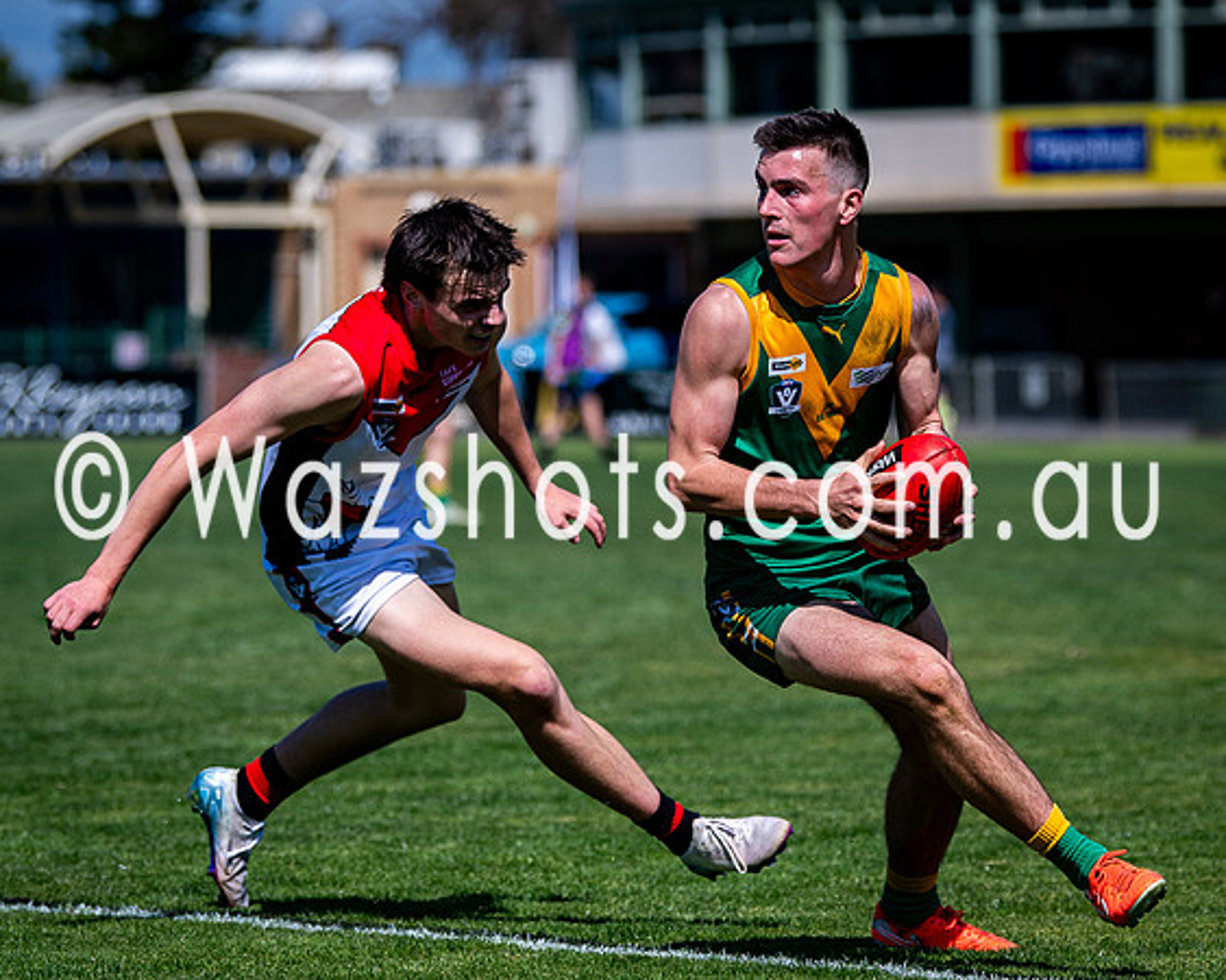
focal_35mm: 361
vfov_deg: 4.3
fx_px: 13099
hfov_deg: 5.4
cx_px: 953
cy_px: 369
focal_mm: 150
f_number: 2.8
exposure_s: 1/3200
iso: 110
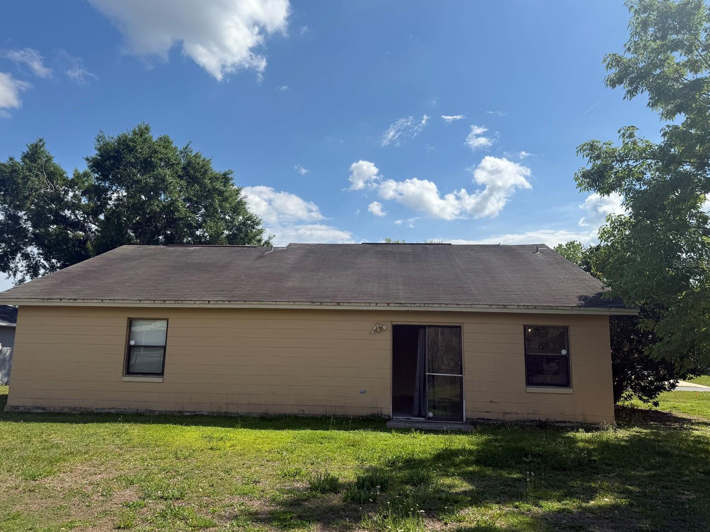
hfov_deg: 69.4
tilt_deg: +10.1
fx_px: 513
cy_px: 263
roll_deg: -0.6
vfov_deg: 54.9
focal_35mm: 25
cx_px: 347
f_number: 1.78
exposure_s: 1/6173
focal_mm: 6.76
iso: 80
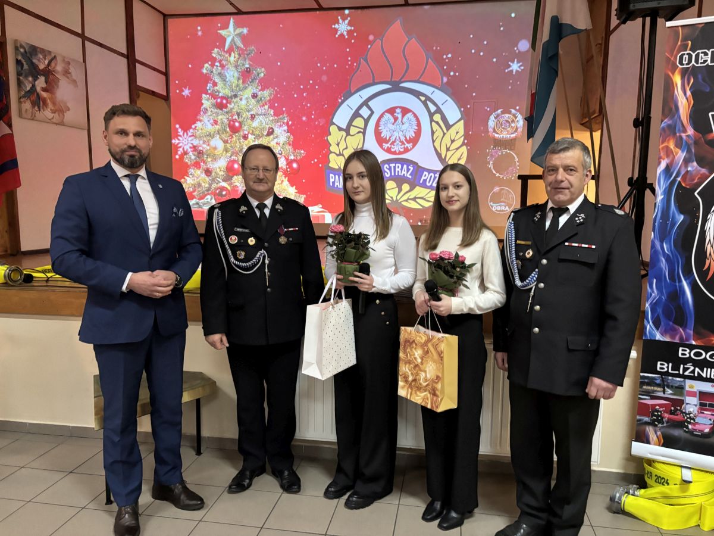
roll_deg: -0.6
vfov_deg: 53.1
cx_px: 357
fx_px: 536
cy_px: 268
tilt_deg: -8.1
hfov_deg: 67.3
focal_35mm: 26
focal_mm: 5.96
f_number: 1.6
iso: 500
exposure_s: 1/33
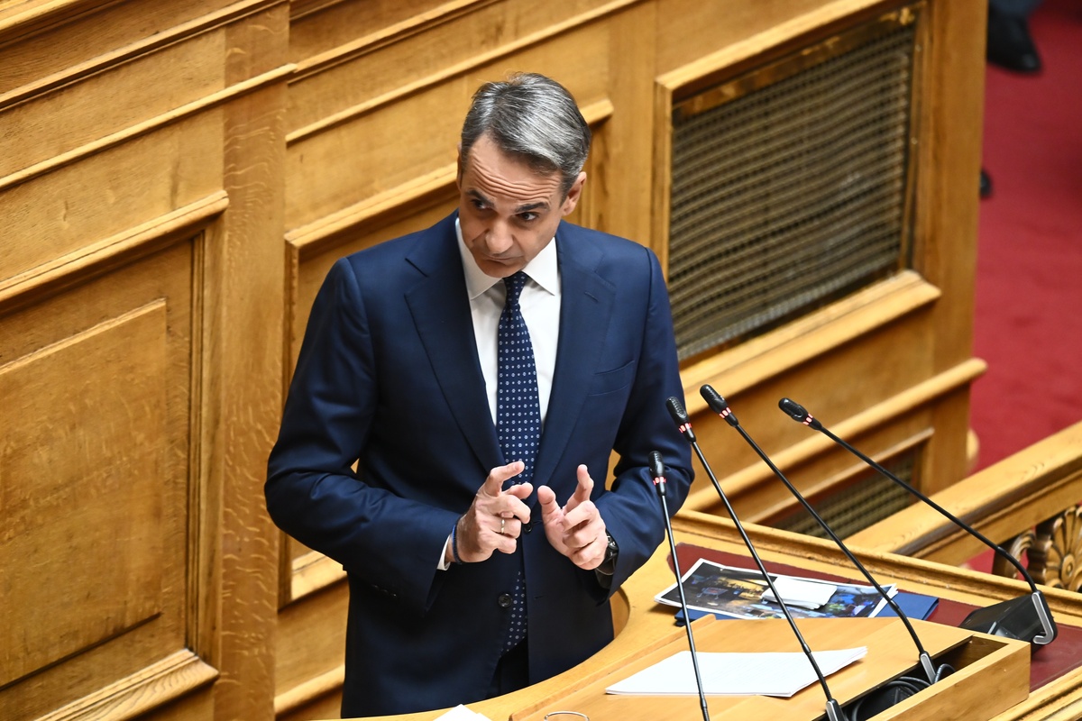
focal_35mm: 390
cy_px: 360
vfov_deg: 3.5
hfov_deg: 5.3
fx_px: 11721
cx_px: 541
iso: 5000
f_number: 6
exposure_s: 1/200
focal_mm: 390
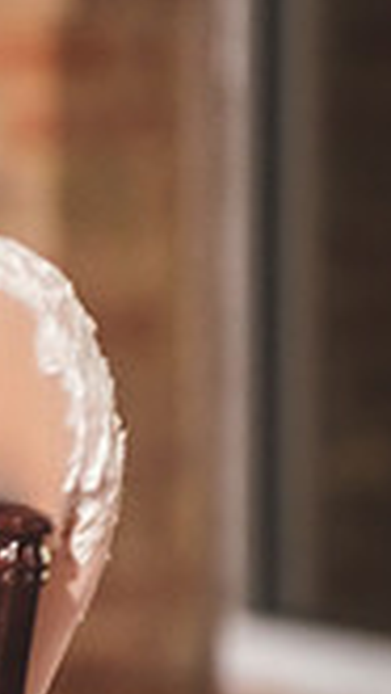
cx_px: -795
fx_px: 10508
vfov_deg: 3.8
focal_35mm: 571
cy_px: 263
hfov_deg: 2.1
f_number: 2.8
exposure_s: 1/200
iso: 1250
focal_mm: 155
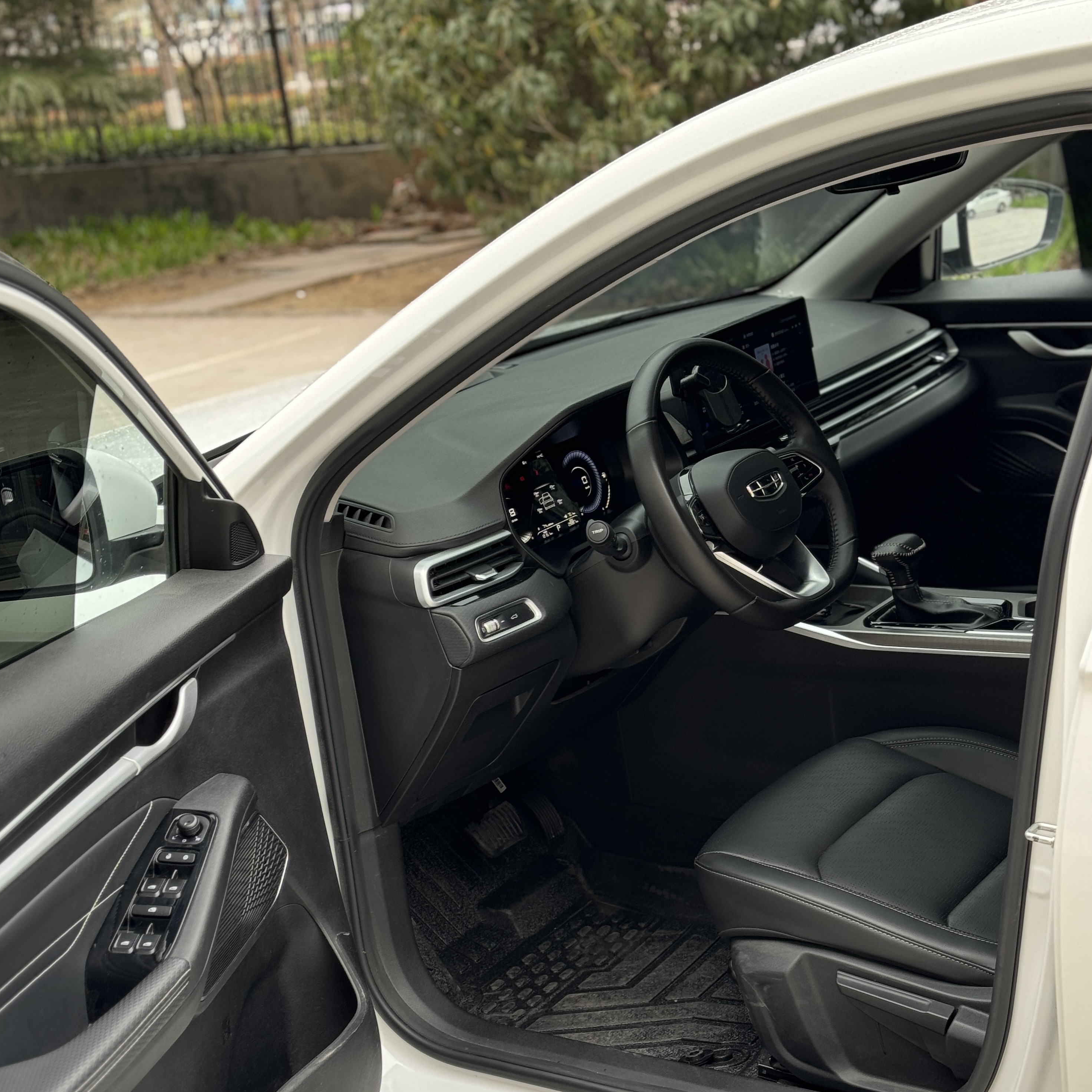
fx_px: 2070
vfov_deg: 29.4
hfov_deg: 29.6
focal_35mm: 58
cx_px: 542
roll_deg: +6.9
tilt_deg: -19.3
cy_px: 723
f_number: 1.78
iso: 100
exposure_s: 1/79
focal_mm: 6.86
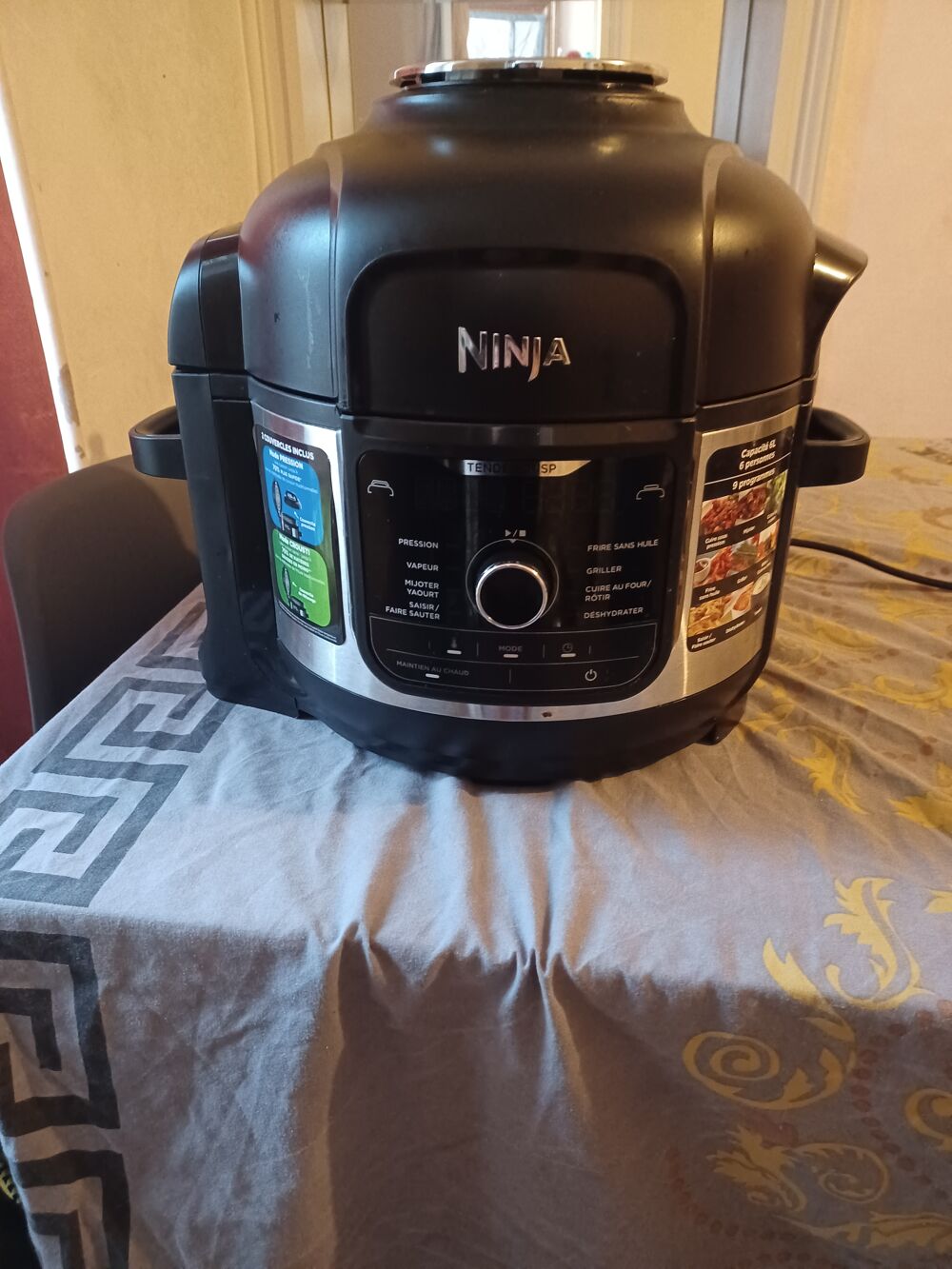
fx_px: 917
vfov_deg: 69.4
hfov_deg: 54.9
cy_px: 634
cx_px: 476
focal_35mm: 25
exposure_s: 1/15
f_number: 1.8
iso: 2000
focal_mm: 4.6
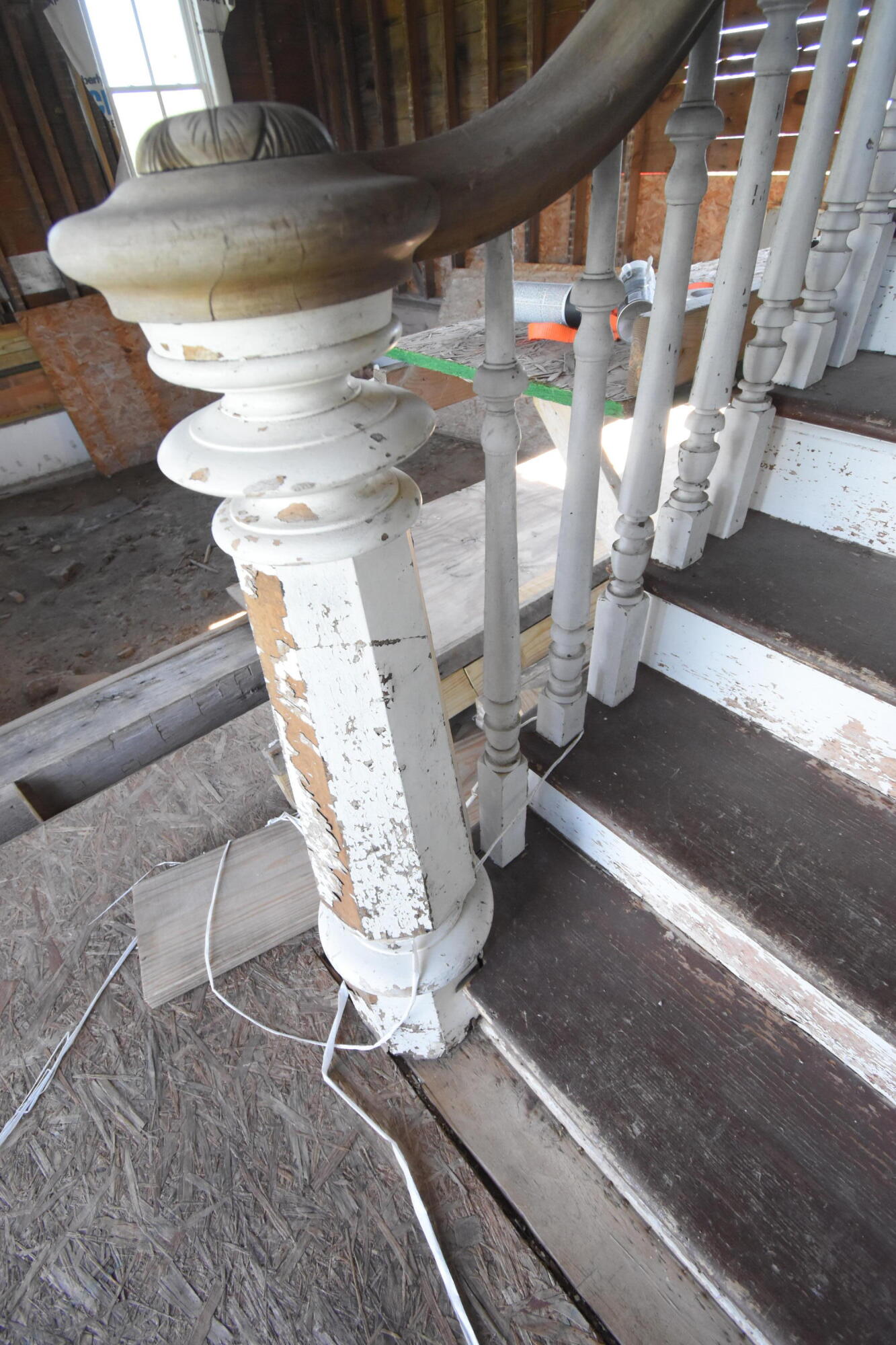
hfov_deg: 77.3
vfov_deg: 100.4
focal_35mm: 15
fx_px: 560
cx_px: 448
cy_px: 672
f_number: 4.5
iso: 1600
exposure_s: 1/125
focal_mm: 10
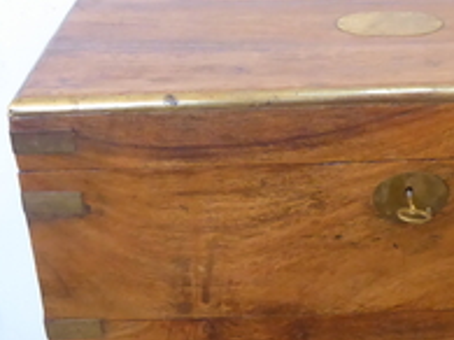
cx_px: 342
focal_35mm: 77
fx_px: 1009
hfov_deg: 25.1
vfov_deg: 18.8
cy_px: 303
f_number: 3.3
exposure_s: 1/13
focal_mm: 4.3
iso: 400
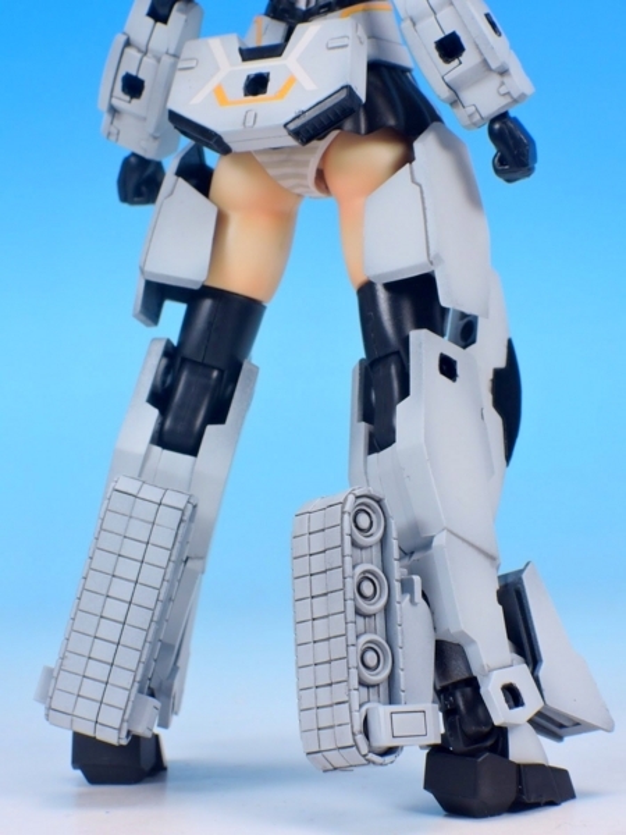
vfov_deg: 16.4
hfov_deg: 12.3
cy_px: 418
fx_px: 2893
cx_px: 313
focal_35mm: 120
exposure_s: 1/1.3
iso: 80
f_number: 8
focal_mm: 25.5
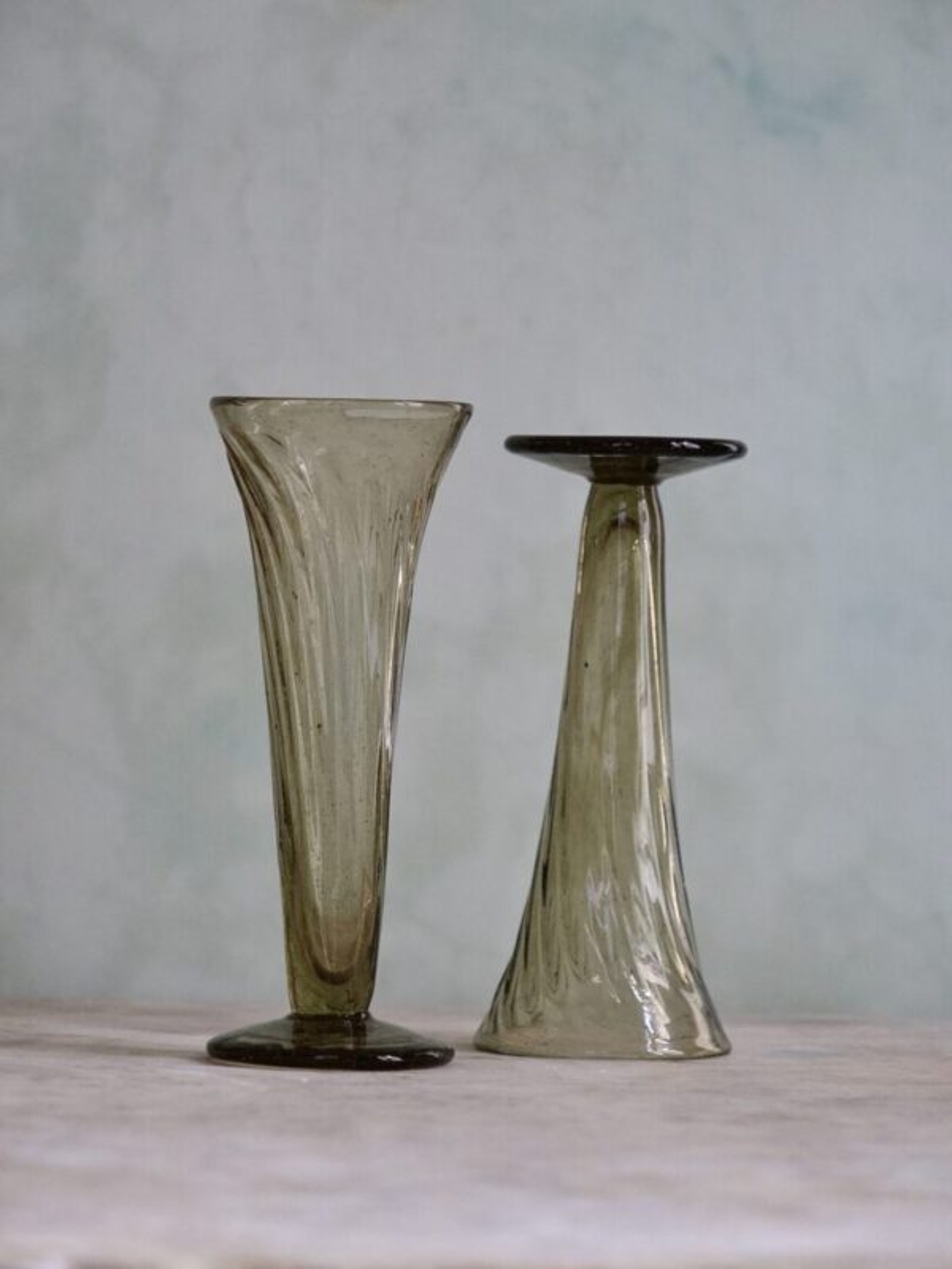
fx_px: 4400
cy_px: 634
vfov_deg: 16.4
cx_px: 476
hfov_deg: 12.3
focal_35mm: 120
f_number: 4
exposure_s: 1/100
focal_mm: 60
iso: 3200
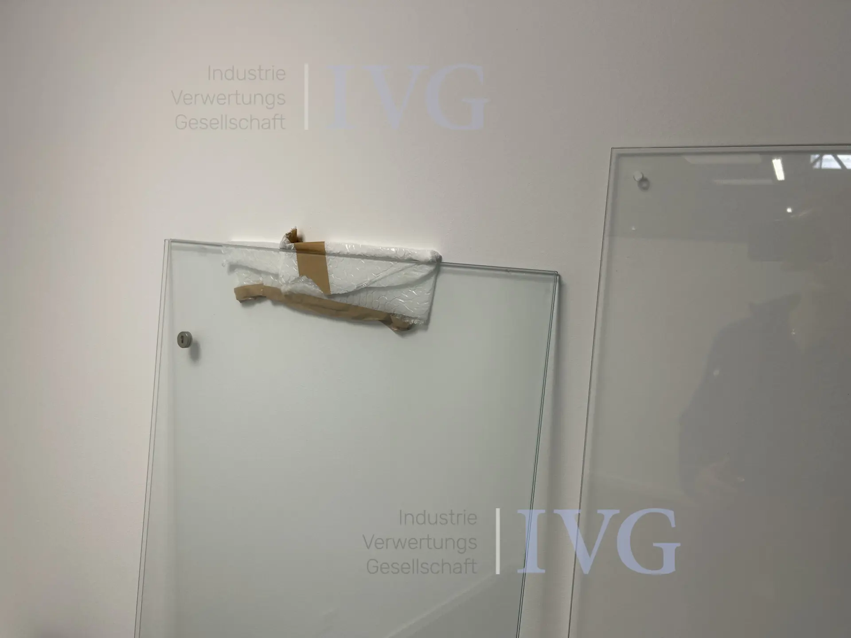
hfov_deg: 67.3
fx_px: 639
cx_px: 426
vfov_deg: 53.1
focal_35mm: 26
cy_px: 319
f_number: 1.5
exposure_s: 1/118
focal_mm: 5.7
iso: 32
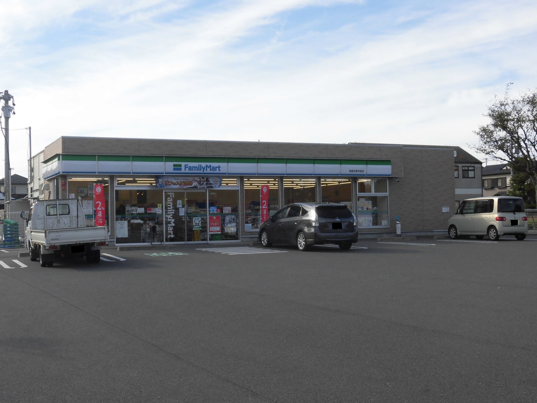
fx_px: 760
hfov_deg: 38.9
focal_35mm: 49
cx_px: 248
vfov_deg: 29.7
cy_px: 189
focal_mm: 7.72
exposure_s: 1/800
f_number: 3.8
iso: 100
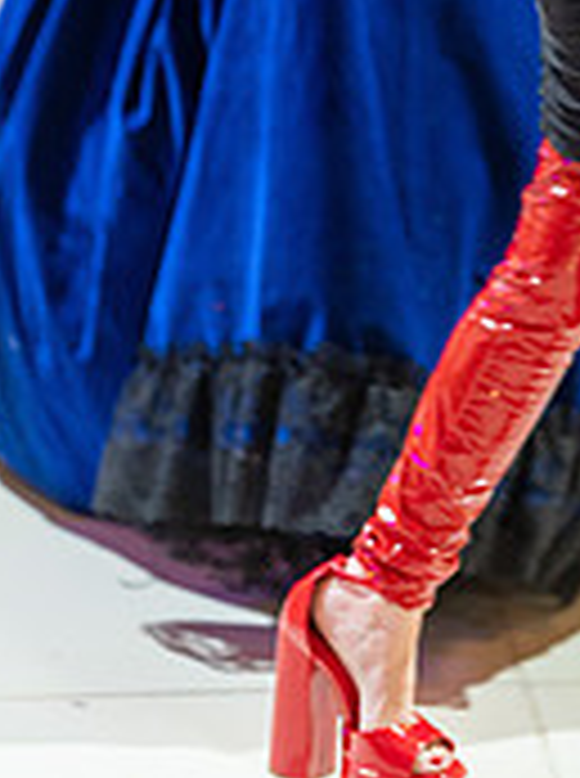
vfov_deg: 9.2
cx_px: 611
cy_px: -229
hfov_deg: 6.9
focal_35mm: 213
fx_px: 4776
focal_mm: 85
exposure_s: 1/160
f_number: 1.4
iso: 800
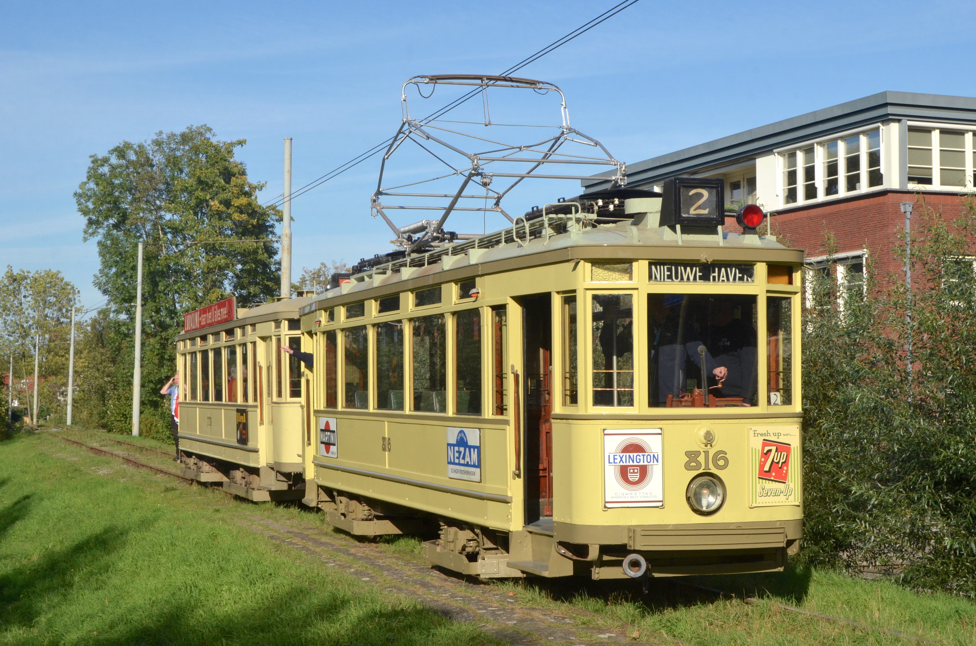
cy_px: 323
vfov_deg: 21.5
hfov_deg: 32.0
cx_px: 488
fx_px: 1704
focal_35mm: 63
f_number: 16
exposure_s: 1/1000
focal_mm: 42
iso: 800
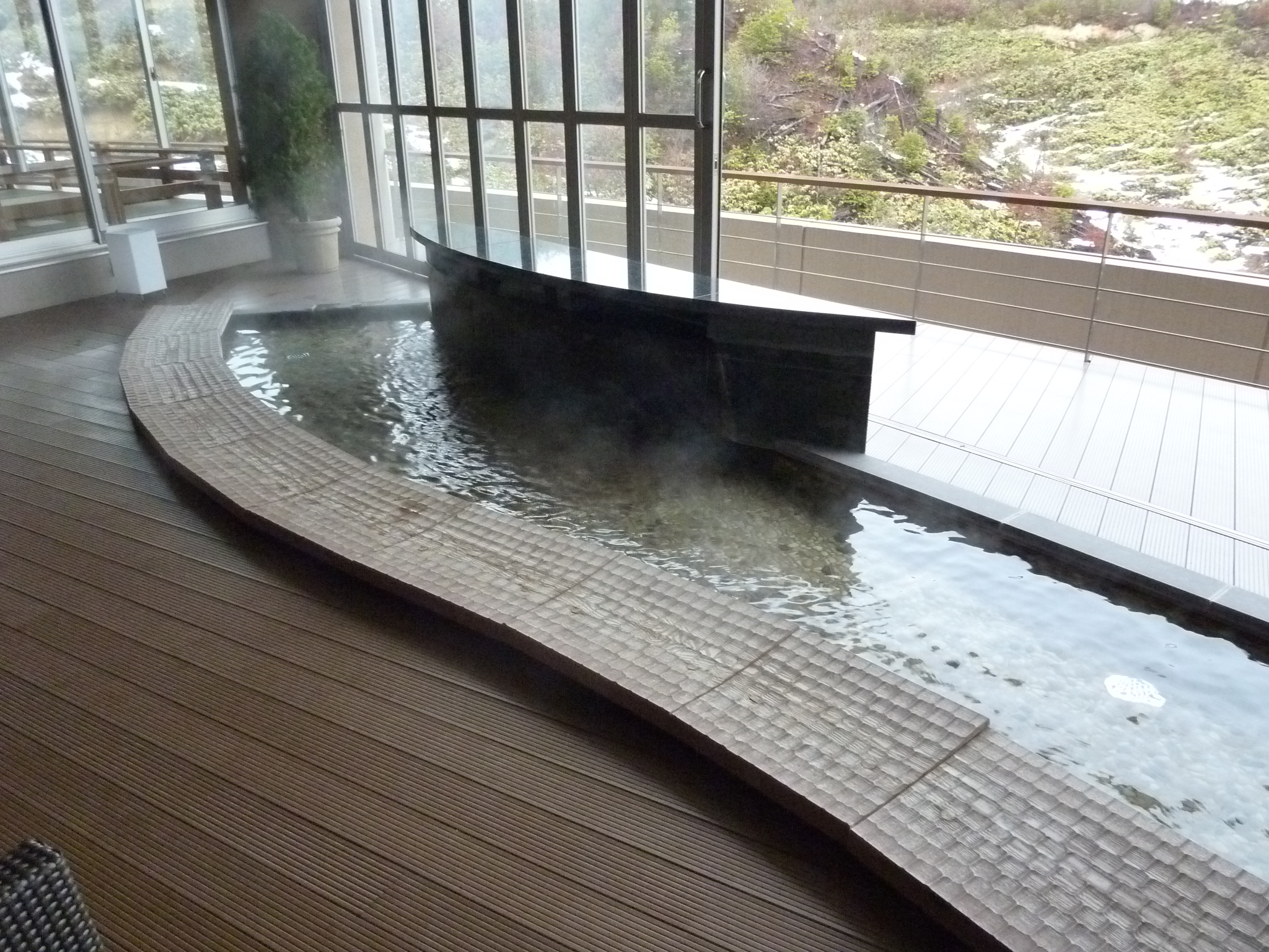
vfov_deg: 54.9
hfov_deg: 69.4
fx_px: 916
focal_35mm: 25
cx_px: 634
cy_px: 476
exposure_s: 1/50
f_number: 3.3
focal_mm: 4.1
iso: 800
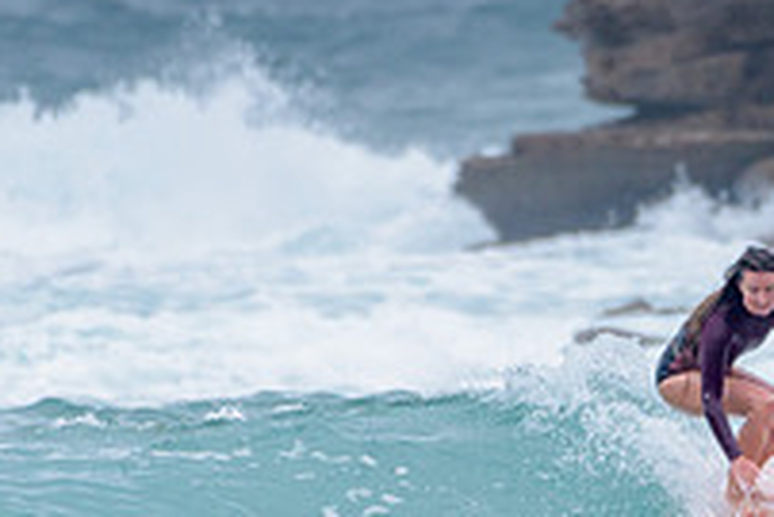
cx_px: 713
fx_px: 37930
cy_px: 525
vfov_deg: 0.8
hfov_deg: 1.2
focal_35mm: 1763
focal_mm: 500
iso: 640
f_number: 5.6
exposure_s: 1/1250
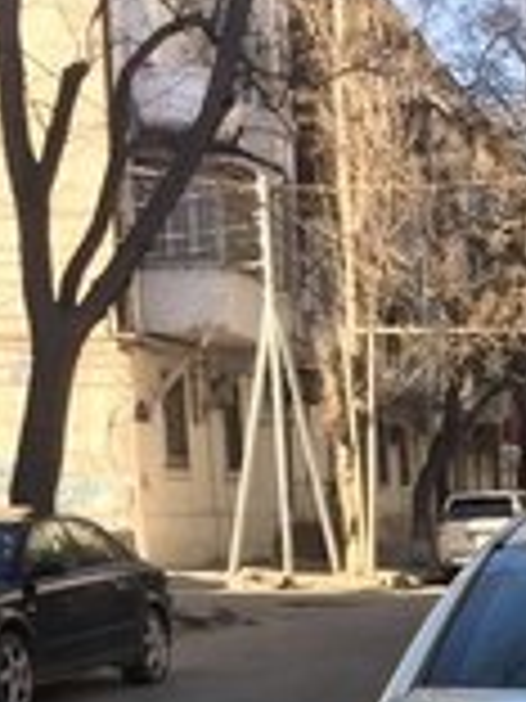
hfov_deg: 14.9
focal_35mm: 92
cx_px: 800
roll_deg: +1.2
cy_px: 914
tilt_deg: -10.4
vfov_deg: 19.6
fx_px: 1864
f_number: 2.2
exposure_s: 1/476
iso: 32
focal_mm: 4.15
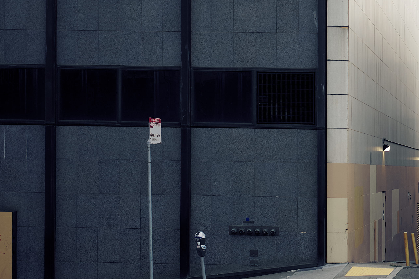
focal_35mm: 82
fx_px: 954
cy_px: 99
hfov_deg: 23.3
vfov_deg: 16.6
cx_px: 456
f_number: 3.5
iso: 100
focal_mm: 35
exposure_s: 1/100
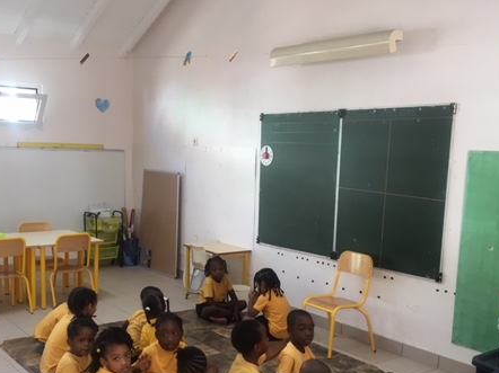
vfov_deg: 34.0
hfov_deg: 44.8
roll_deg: -1.4
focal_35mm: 42
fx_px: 605
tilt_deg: -10.8
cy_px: 251
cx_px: 242
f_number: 2.2
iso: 32
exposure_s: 1/33
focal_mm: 4.15
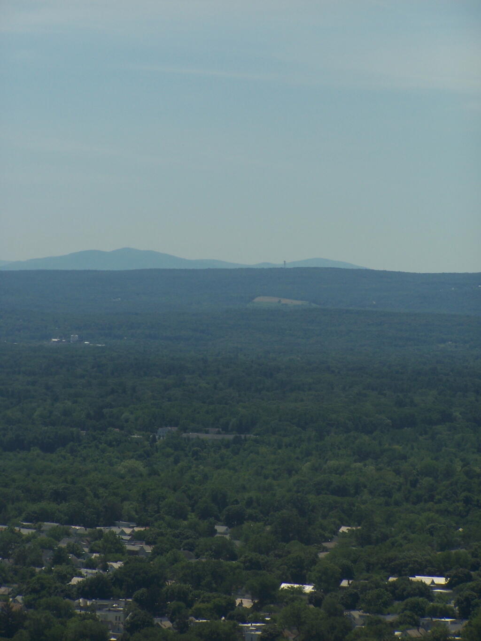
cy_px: 320
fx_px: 4038
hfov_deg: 6.8
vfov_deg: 9.1
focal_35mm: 218
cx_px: 240
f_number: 4.5
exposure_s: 1/640
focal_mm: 36.2
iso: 80
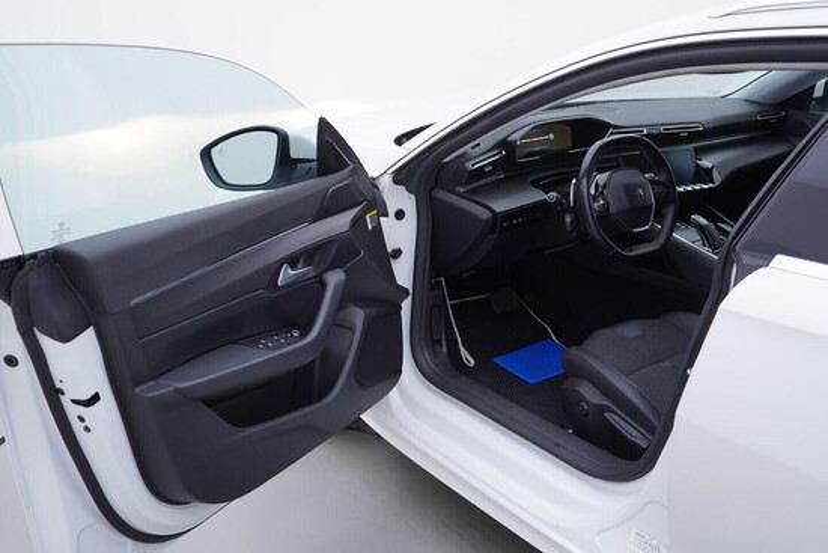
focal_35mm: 36
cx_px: 414
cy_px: 276
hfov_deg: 53.1
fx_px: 828
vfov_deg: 36.9
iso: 125
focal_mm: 24
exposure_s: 1/60
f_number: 3.5
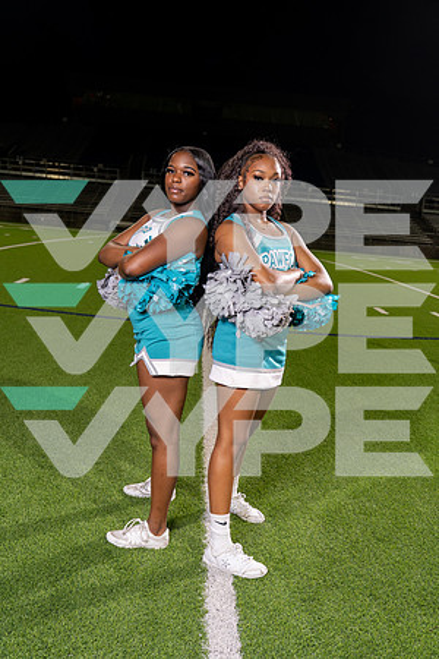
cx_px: 220
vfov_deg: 51.9
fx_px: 677
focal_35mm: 37
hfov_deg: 35.9
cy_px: 330
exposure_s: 1/250
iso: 640
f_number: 4.5
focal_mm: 37
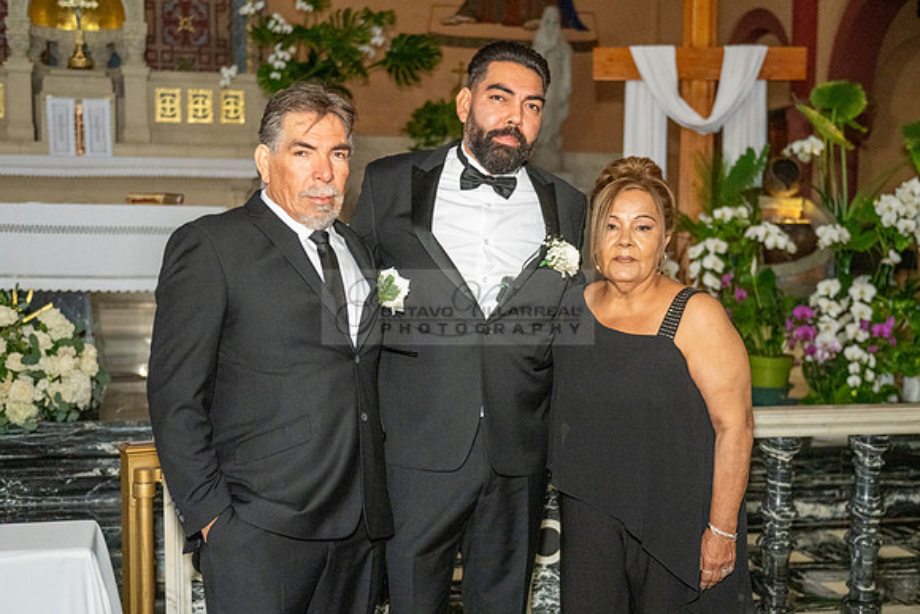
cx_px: 461
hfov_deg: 40.7
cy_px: 384
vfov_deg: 27.7
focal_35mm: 49
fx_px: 1242
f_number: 2.8
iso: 3200
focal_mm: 38
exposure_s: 1/160
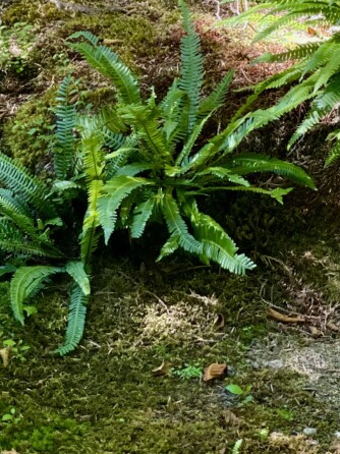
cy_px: -1
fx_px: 1835
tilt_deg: -15.8
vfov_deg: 13.9
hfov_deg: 10.6
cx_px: 181
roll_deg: +0.1
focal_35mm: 140
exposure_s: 1/122
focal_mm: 6
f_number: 2
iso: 100
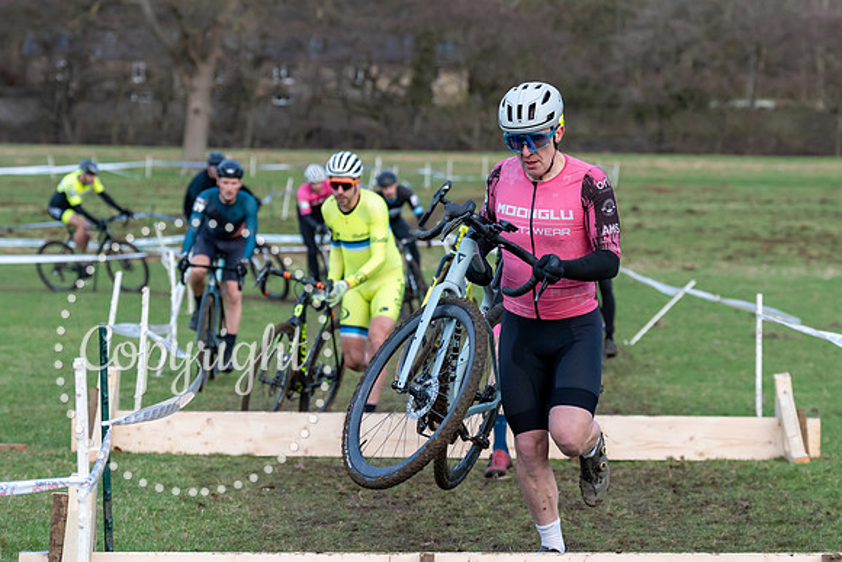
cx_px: 511
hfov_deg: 14.8
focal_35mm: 138
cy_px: 170
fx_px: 3232
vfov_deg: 9.9
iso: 2500
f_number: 4
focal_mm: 99
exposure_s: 1/1000
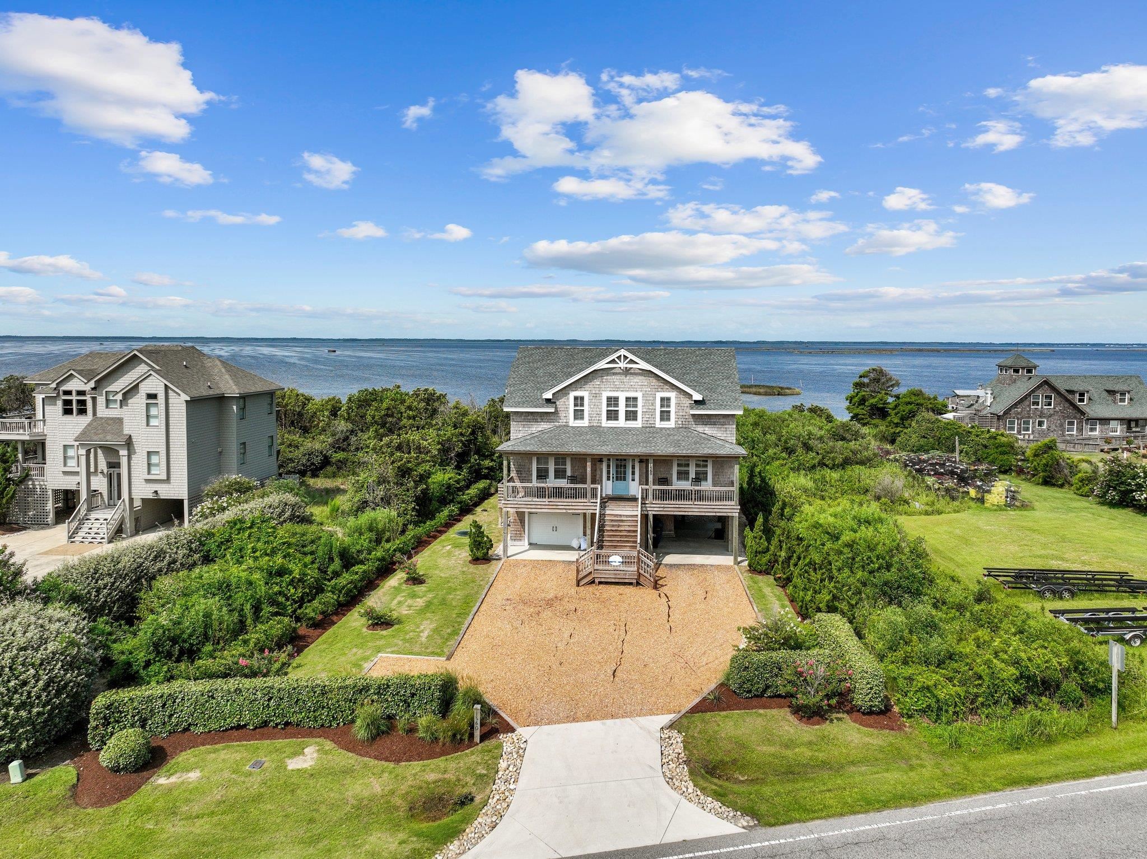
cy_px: 430
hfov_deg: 71.6
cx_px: 574
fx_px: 795
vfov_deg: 56.8
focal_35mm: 24
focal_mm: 12.29
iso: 100
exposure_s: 1/3200
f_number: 2.8
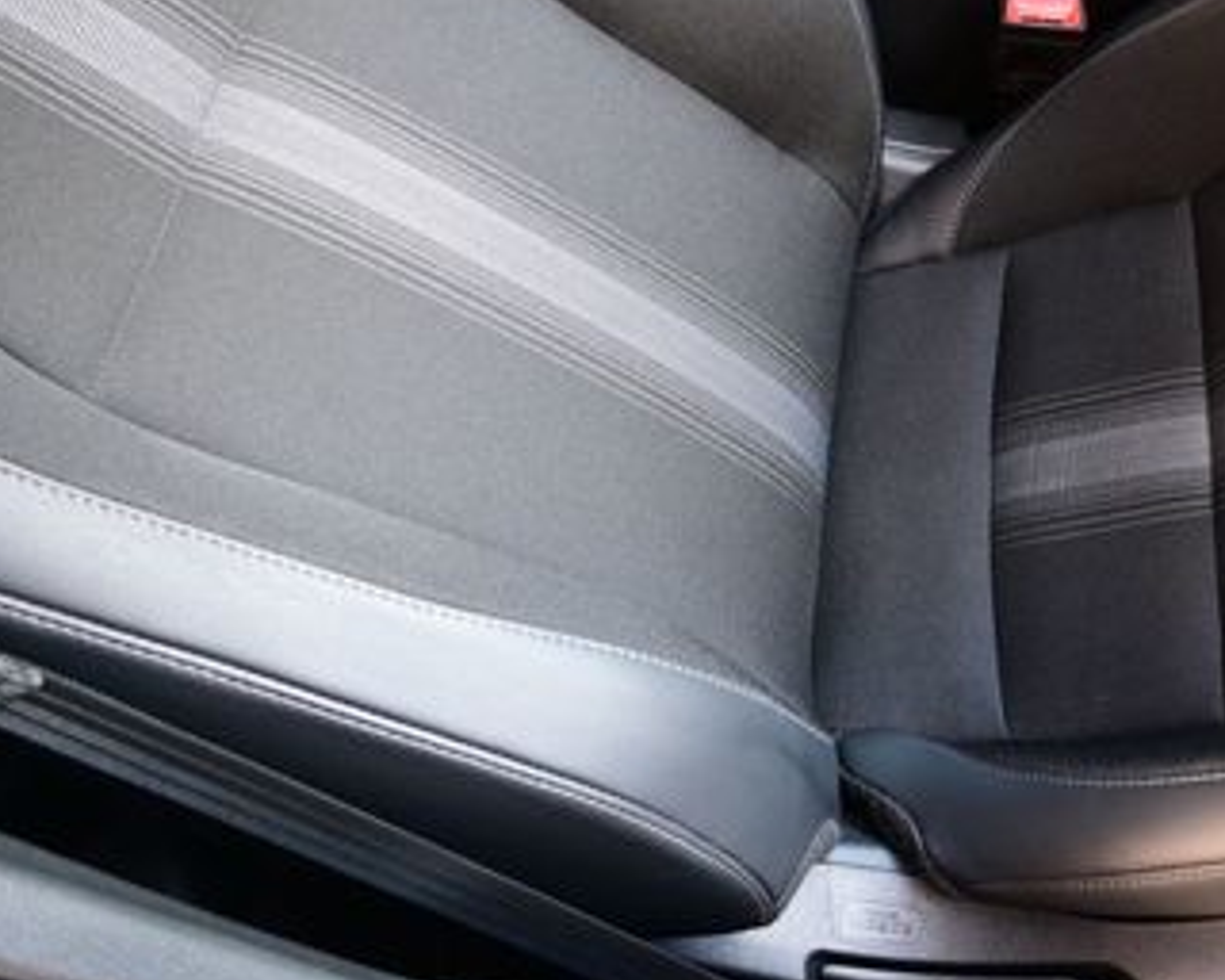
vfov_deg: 33.2
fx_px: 1631
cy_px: 348
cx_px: 835
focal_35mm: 45
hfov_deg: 40.6
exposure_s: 1/25
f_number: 3.5
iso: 220
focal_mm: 16
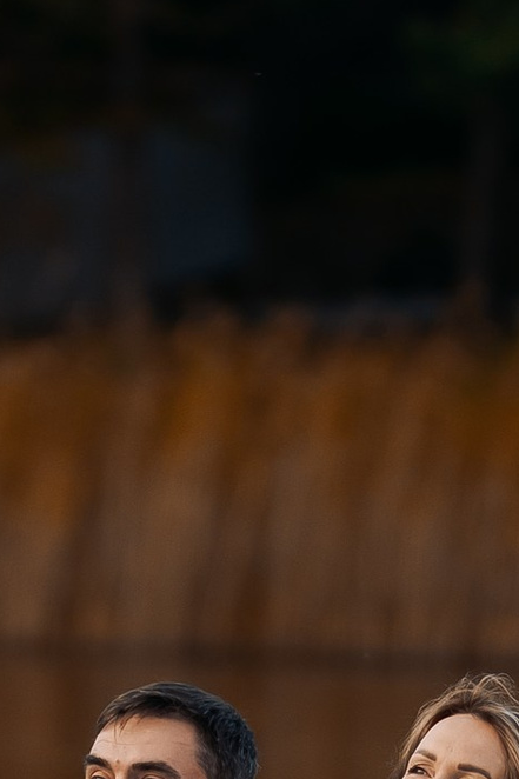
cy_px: 732
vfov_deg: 1.8
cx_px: 371
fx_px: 25096
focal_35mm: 1160
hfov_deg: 1.2
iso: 125
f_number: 4
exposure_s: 1/320
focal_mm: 200
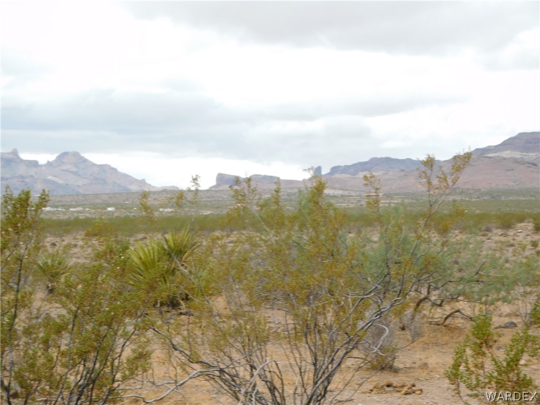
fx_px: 1544
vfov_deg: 14.9
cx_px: 270
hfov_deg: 19.8
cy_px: 202
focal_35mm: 99
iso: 125
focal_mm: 17.6
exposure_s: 1/250
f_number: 4.6
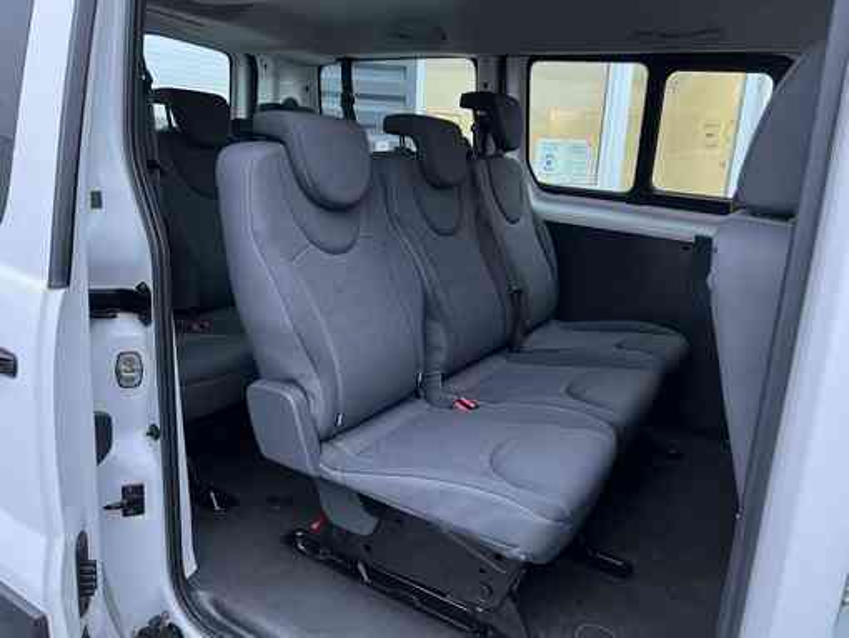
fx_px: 638
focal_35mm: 26
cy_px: 319
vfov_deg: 53.1
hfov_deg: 67.3
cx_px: 424
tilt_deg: -15.6
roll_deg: -2.8
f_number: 1.5
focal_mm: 5.7
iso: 400
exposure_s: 1/60
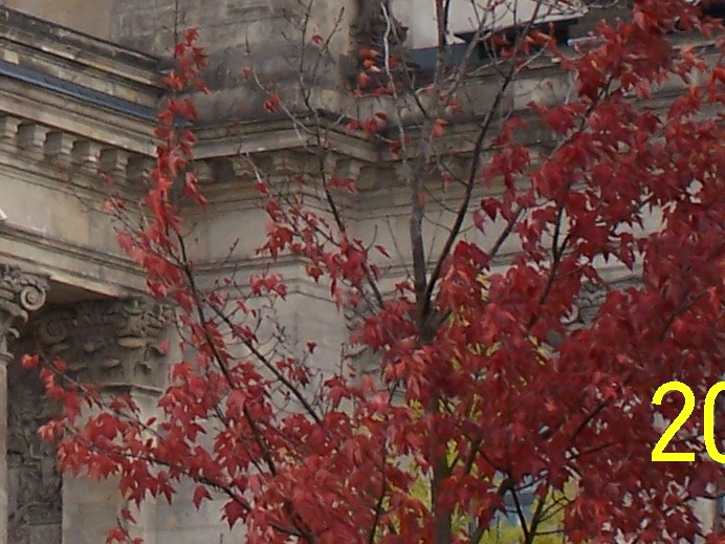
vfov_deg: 5.3
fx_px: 5843
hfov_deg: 7.1
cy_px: -321
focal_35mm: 279
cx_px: -31
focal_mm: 12.4
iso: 80
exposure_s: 1/400
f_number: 3.2
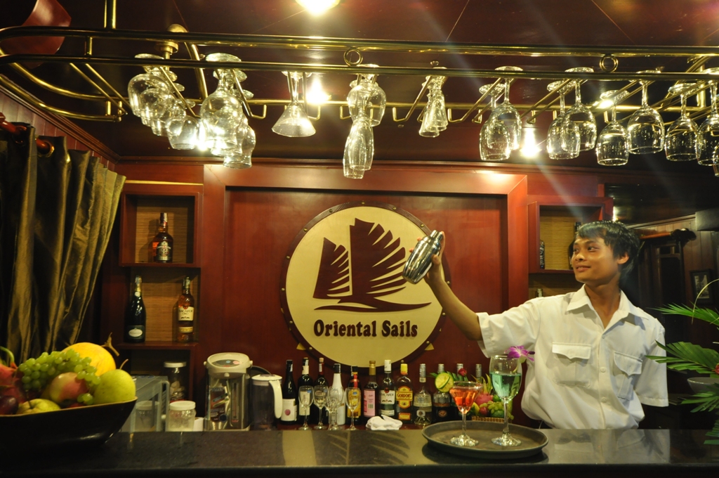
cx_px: 360
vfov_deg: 43.5
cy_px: 239
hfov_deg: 62.0
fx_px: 598
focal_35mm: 30
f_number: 10
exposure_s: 1/2.5
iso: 800
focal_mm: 20
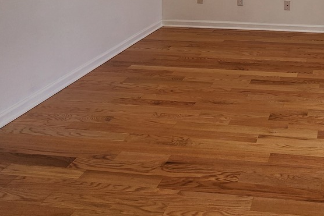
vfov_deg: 28.9
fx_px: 315
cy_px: -81
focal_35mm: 35
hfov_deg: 48.1
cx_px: 298
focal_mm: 2.2
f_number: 2.2
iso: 50
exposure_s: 1/202
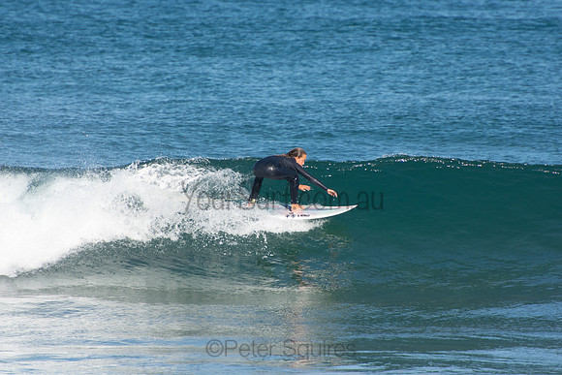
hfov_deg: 3.4
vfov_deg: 2.3
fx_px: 9368
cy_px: 188
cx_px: 281
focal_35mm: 600
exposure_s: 1/1250
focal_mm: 400
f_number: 5.6
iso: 280
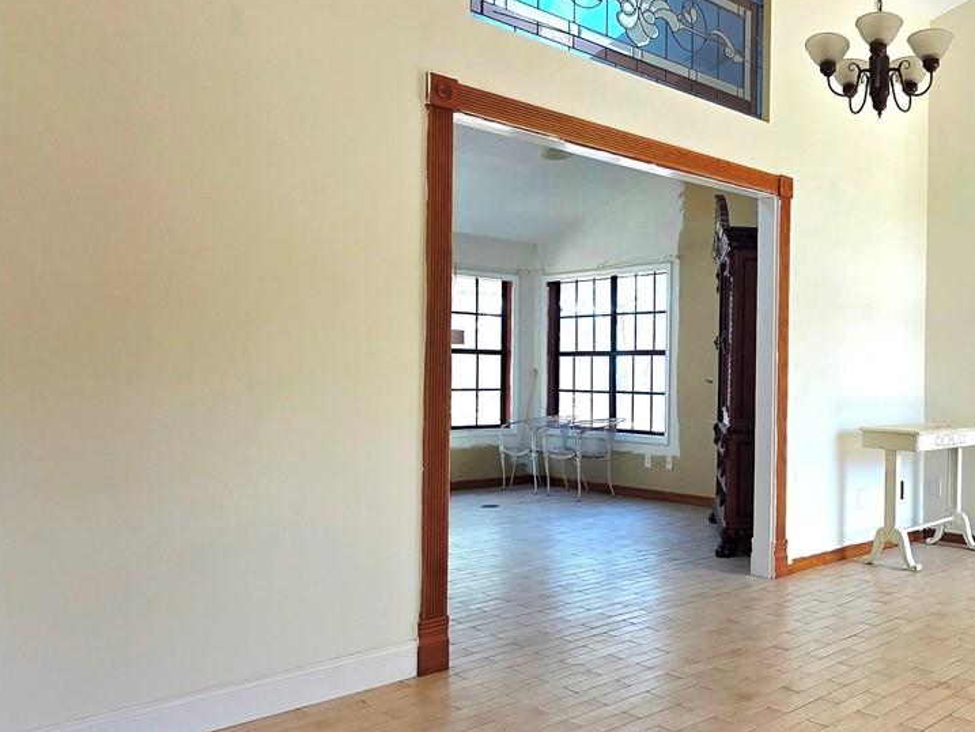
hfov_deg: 56.5
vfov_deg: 48.2
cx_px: 800
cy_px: 385
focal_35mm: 29
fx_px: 817
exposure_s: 1/120
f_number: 1.9
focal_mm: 2.2
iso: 50
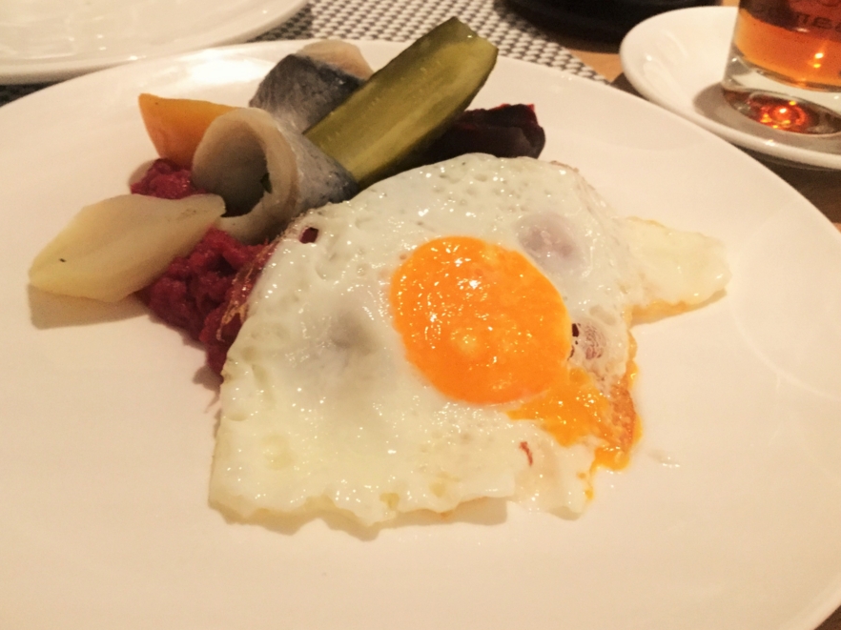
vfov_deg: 39.6
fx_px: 874
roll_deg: -4.9
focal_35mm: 36
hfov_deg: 51.3
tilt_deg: -41.6
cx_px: 376
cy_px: 328
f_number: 2.4
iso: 500
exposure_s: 1/17
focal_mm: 3.3
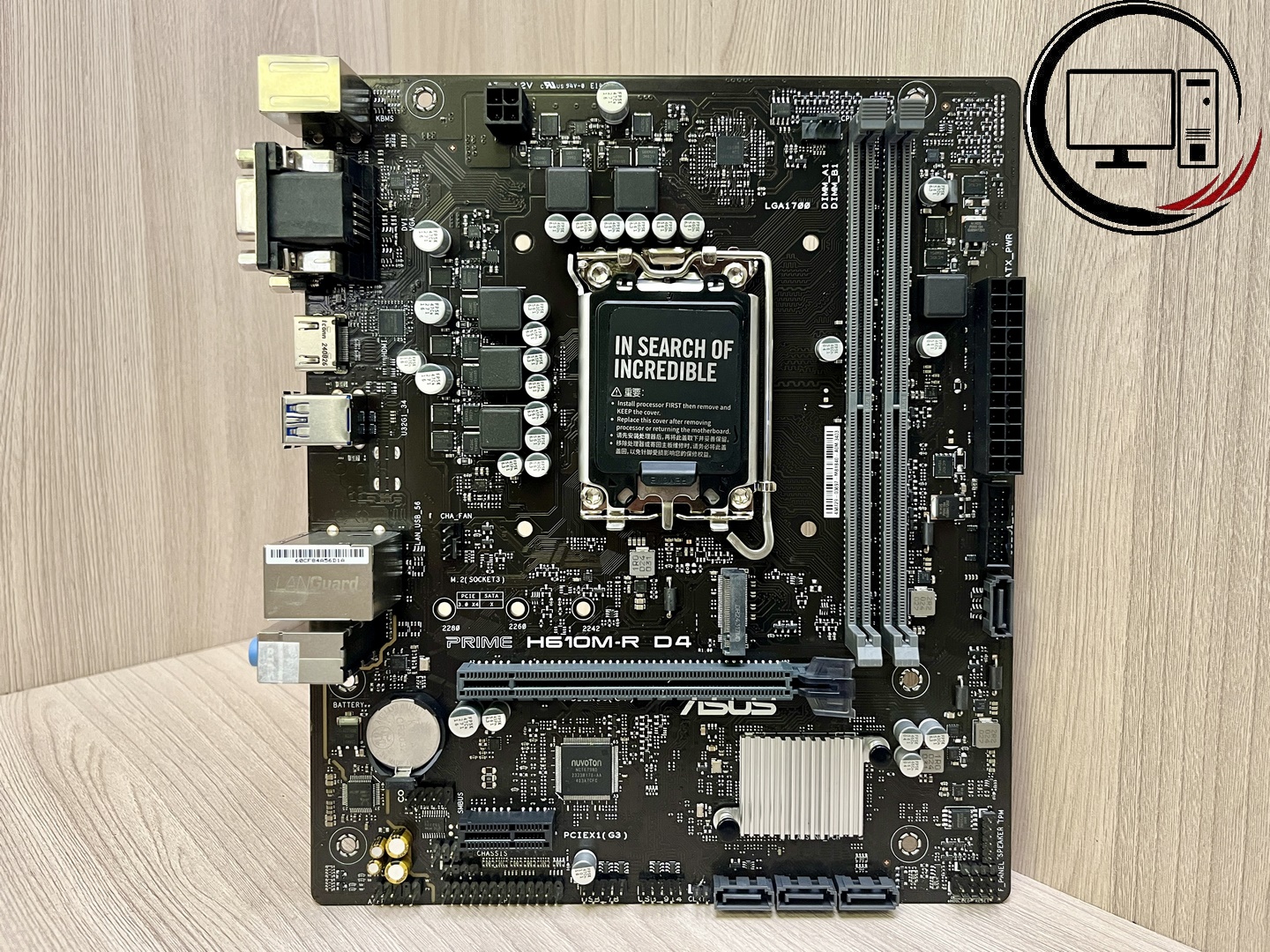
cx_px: 635
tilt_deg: -8.4
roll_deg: -1.0
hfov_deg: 67.3
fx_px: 954
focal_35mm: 26
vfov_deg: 53.1
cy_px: 476
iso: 250
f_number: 1.6
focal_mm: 5.1
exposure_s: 1/50
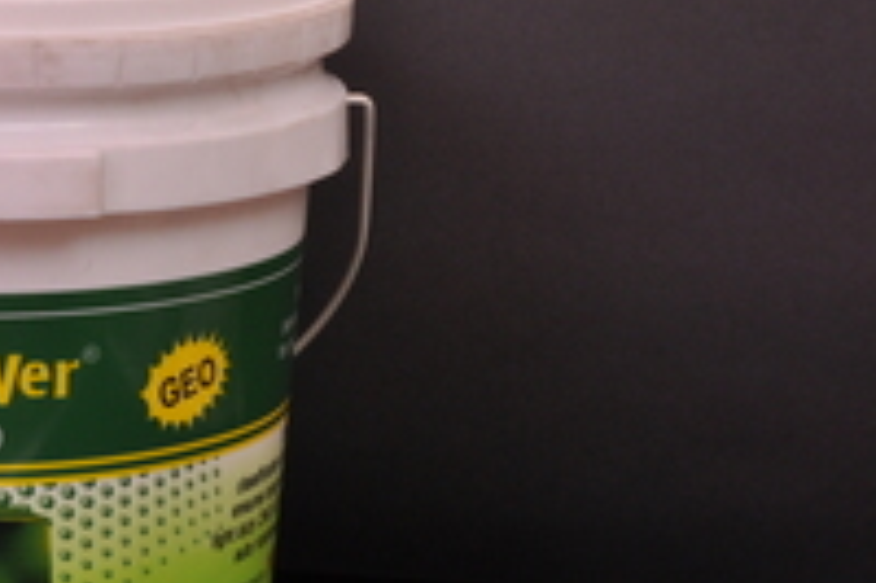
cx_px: -158
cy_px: 368
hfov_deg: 13.3
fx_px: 3647
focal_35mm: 150
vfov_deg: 9.1
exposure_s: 1/160
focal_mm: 40
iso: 400
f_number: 20
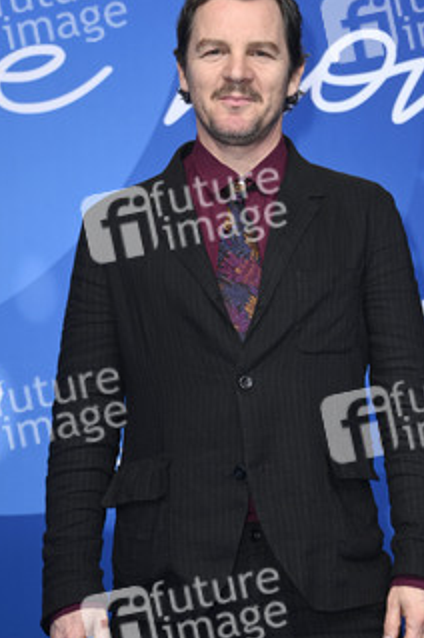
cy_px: 316
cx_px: 242
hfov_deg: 11.1
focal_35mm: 123
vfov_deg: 16.7
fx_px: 2178
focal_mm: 98
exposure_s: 1/250
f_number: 5.6
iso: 1250
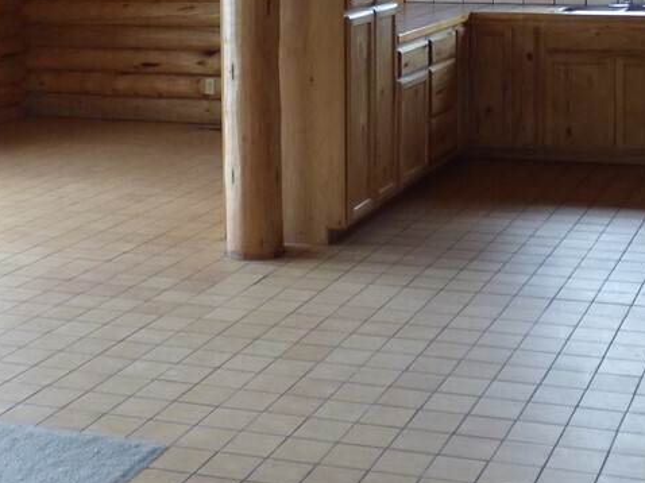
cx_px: 425
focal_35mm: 67
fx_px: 1248
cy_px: 47
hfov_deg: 28.8
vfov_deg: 21.4
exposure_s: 1/60
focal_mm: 3.58
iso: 160
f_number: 2.8
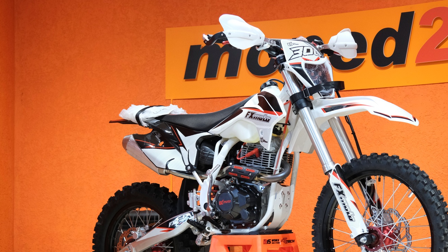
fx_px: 903
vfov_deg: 15.9
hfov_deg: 27.8
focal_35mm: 76
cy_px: 164
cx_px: 269
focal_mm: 39.3
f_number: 4
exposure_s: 1/100
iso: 2000
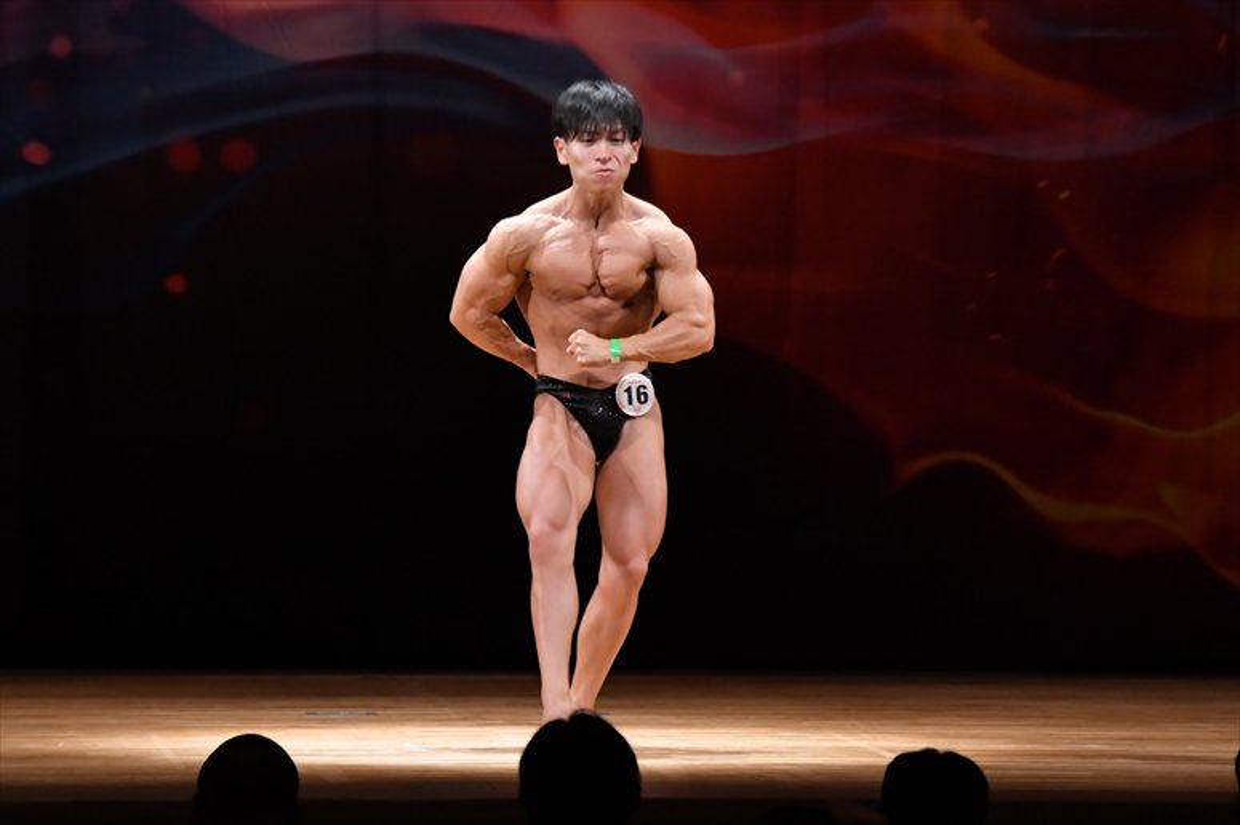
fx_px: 8779
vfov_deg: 5.4
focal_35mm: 255
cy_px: 412
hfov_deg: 8.1
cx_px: 620
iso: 4000
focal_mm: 170
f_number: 5.6
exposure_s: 1/400
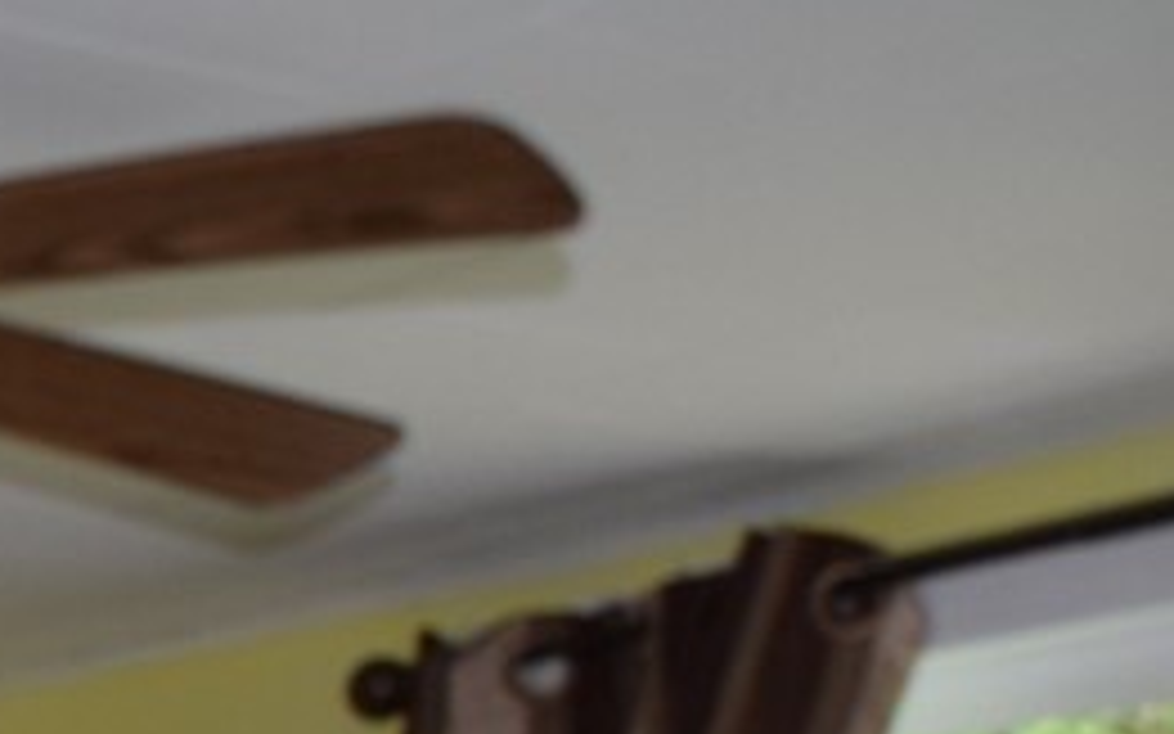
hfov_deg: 14.7
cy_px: 1466
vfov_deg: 9.6
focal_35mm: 127
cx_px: -830
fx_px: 4063
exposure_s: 1/100
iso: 800
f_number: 5
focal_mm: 20
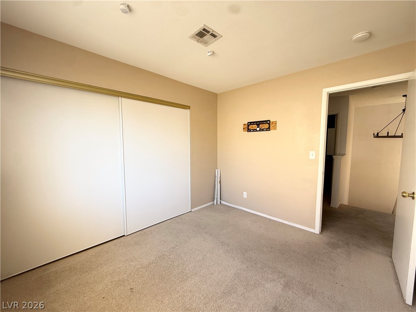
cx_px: 208
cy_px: 156
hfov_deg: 102.1
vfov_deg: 85.7
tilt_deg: -4.5
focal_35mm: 14
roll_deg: +0.7
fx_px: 168
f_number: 2.2
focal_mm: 2.22
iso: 80
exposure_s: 1/99
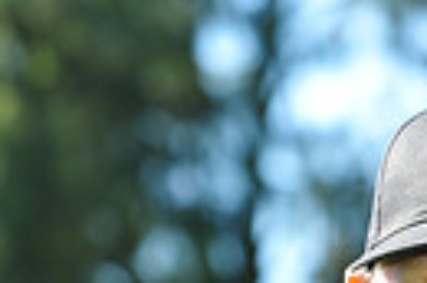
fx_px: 5289
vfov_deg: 3.0
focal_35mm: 447
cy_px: 507
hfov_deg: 4.6
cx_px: 526
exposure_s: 1/320
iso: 200
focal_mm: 100
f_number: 5
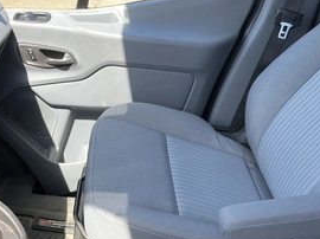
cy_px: 118
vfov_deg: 33.5
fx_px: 397
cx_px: 127
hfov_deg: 43.6
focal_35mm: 43
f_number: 1.8
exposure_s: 1/237
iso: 20
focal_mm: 3
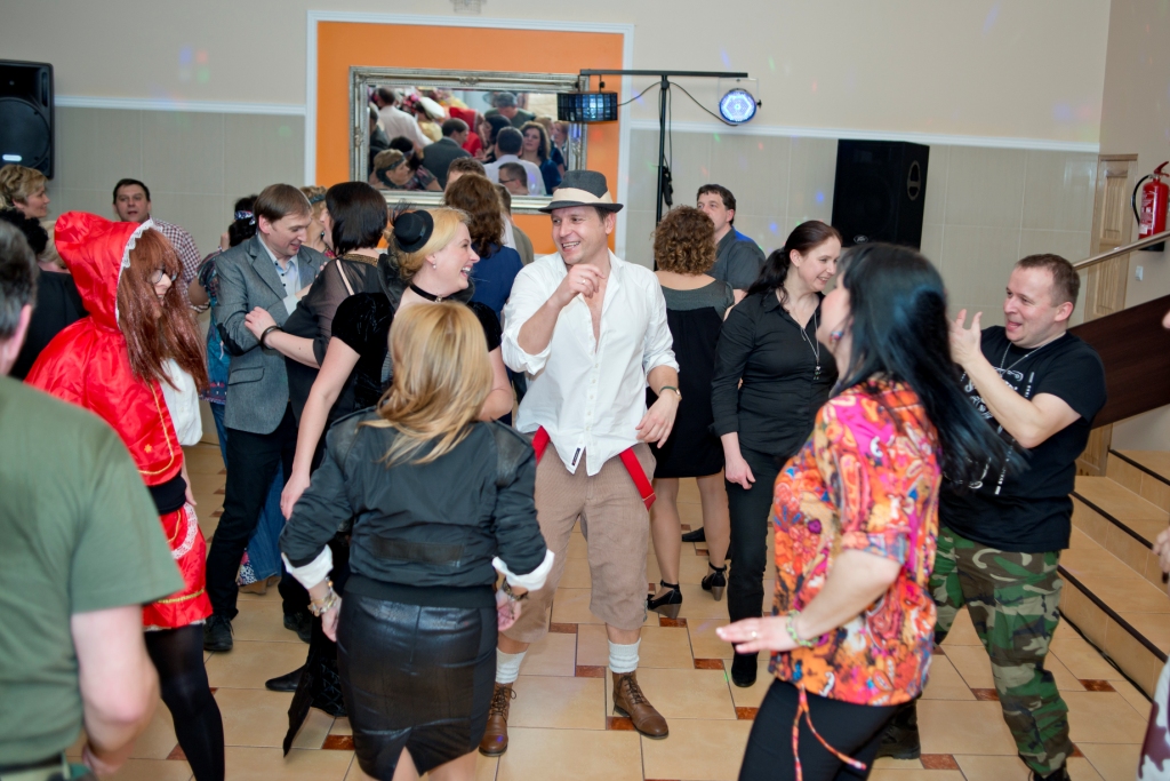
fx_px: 1138
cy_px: 390
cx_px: 585
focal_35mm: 35
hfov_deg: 54.4
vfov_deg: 37.9
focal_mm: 35
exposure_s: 1/320
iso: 400
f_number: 2.8
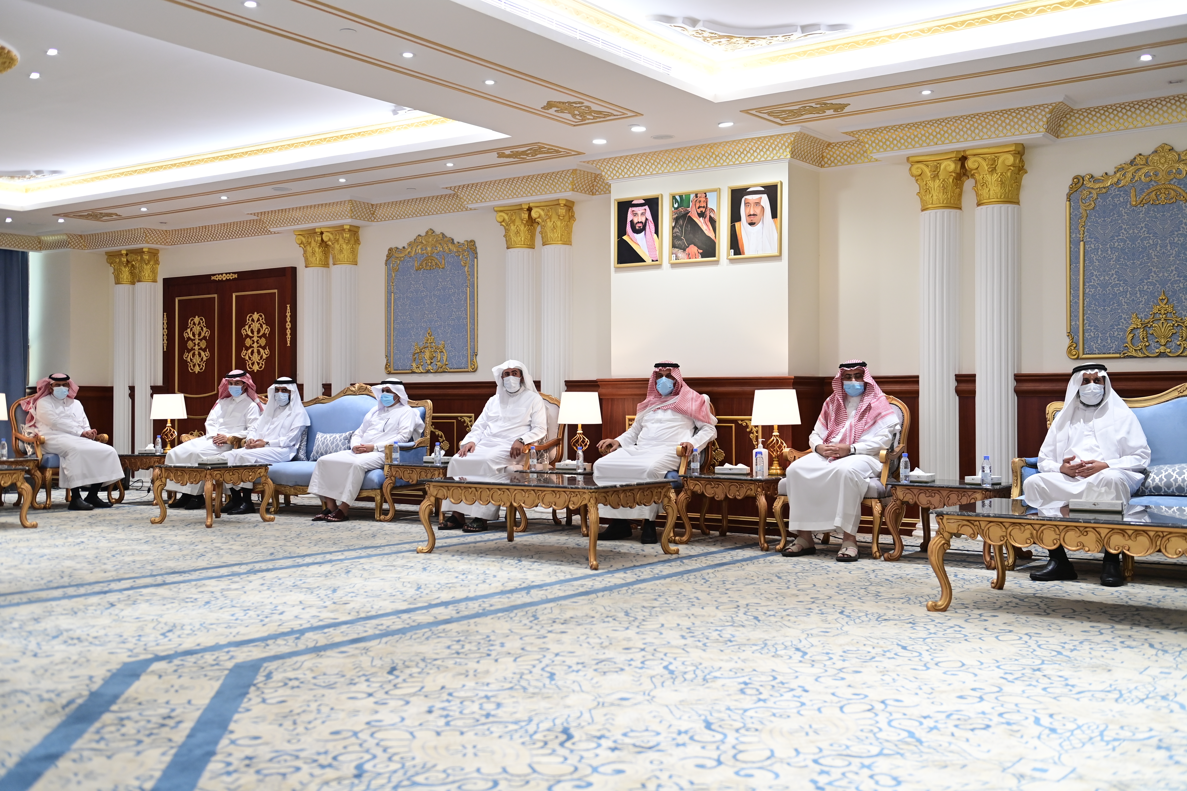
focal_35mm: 38
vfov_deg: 35.1
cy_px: 396
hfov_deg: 50.7
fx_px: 1253
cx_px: 594
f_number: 3.2
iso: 1000
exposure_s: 1/125
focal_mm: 38
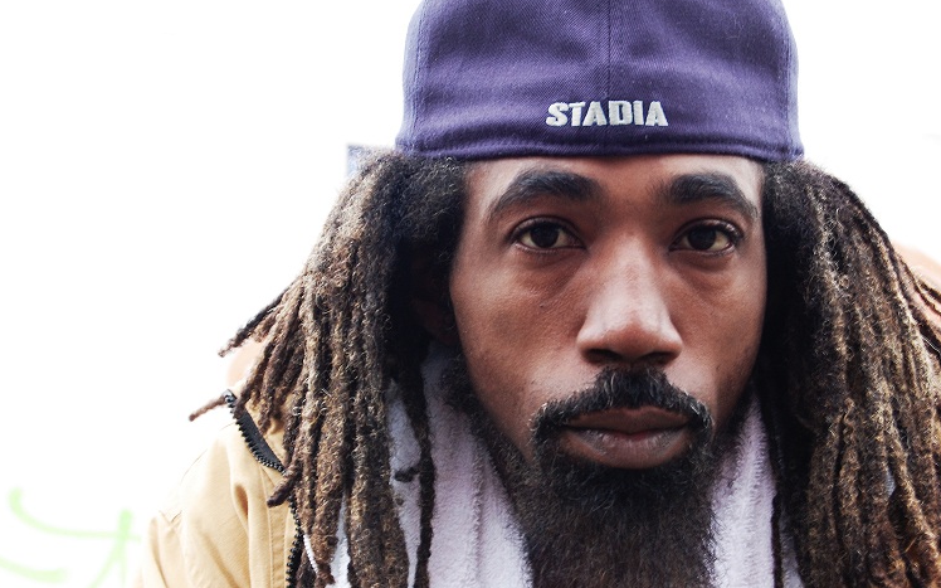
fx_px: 2167
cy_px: 278
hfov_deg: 24.5
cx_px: 469
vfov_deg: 15.4
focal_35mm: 85
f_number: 13
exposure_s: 1/15
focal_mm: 55
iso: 400
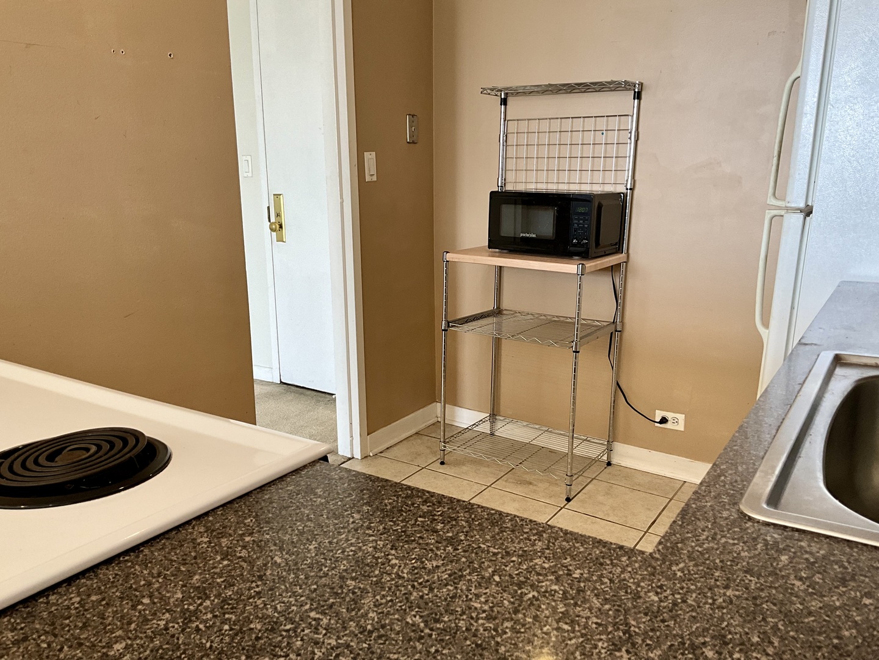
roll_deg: +0.6
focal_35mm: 29
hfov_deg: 61.7
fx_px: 736
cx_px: 440
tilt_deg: -12.9
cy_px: 330
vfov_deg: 48.2
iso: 64
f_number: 1.8
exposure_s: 1/122
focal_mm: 3
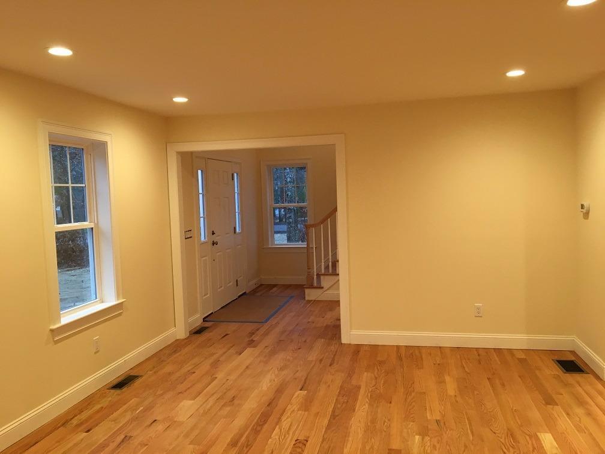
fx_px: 507
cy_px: 227
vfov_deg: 48.2
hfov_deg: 61.7
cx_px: 302
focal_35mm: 29
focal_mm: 4.15
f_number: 2.2
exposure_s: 1/30
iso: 80
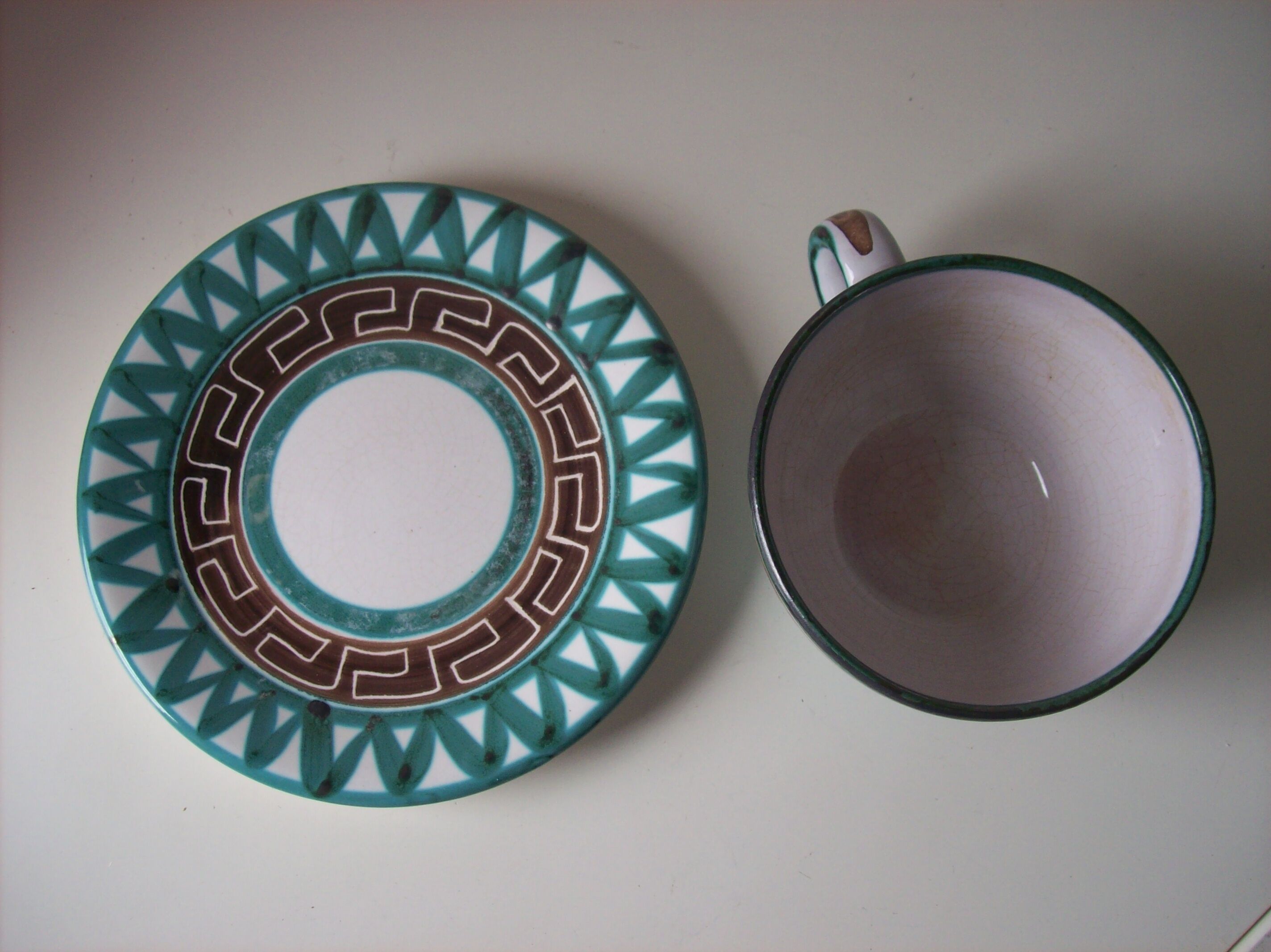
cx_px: 636
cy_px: 476
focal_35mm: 36
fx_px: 1321
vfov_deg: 39.6
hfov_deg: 51.4
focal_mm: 6
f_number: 2.7
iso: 80
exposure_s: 1/190
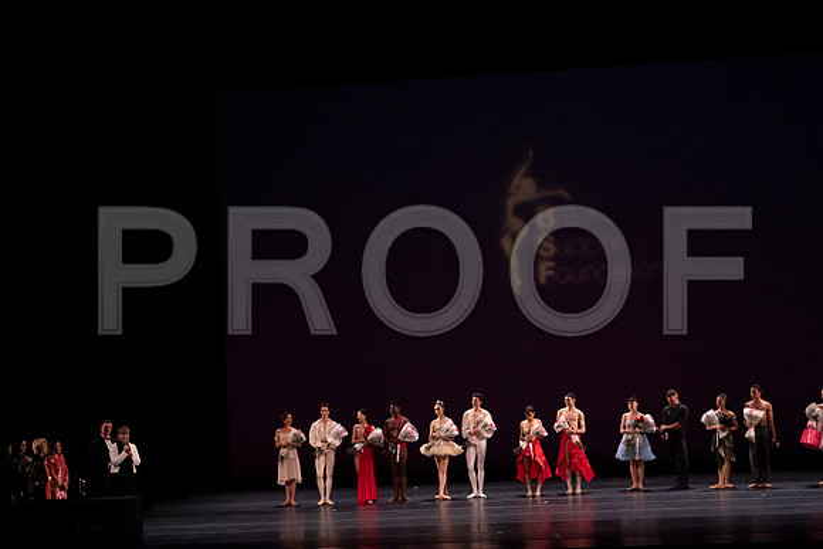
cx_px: 412
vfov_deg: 13.7
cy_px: 274
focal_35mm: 100
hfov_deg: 20.4
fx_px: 2287
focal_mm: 100
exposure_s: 1/320
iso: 12800
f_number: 13
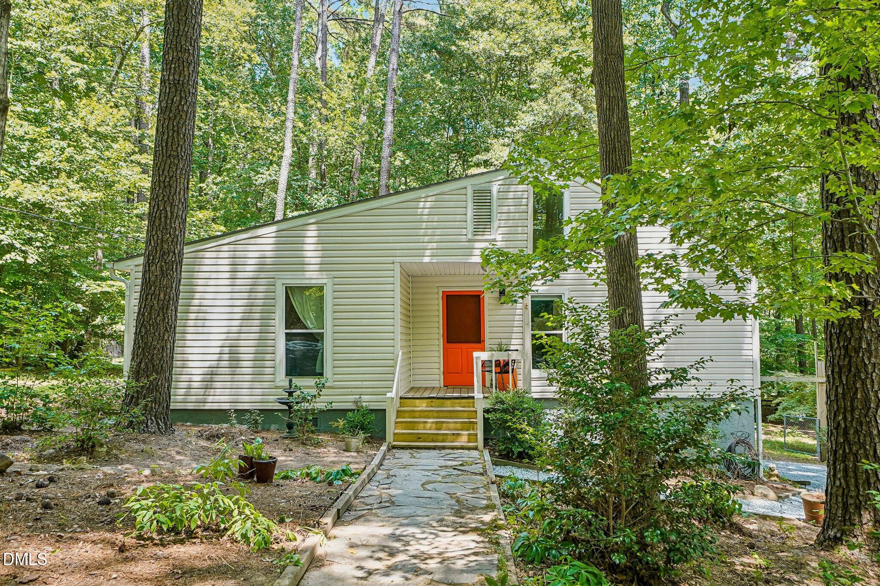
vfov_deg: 47.9
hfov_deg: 67.4
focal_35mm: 27
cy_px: 293
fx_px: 660
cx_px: 440
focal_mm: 18
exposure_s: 1/30
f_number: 8
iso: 400
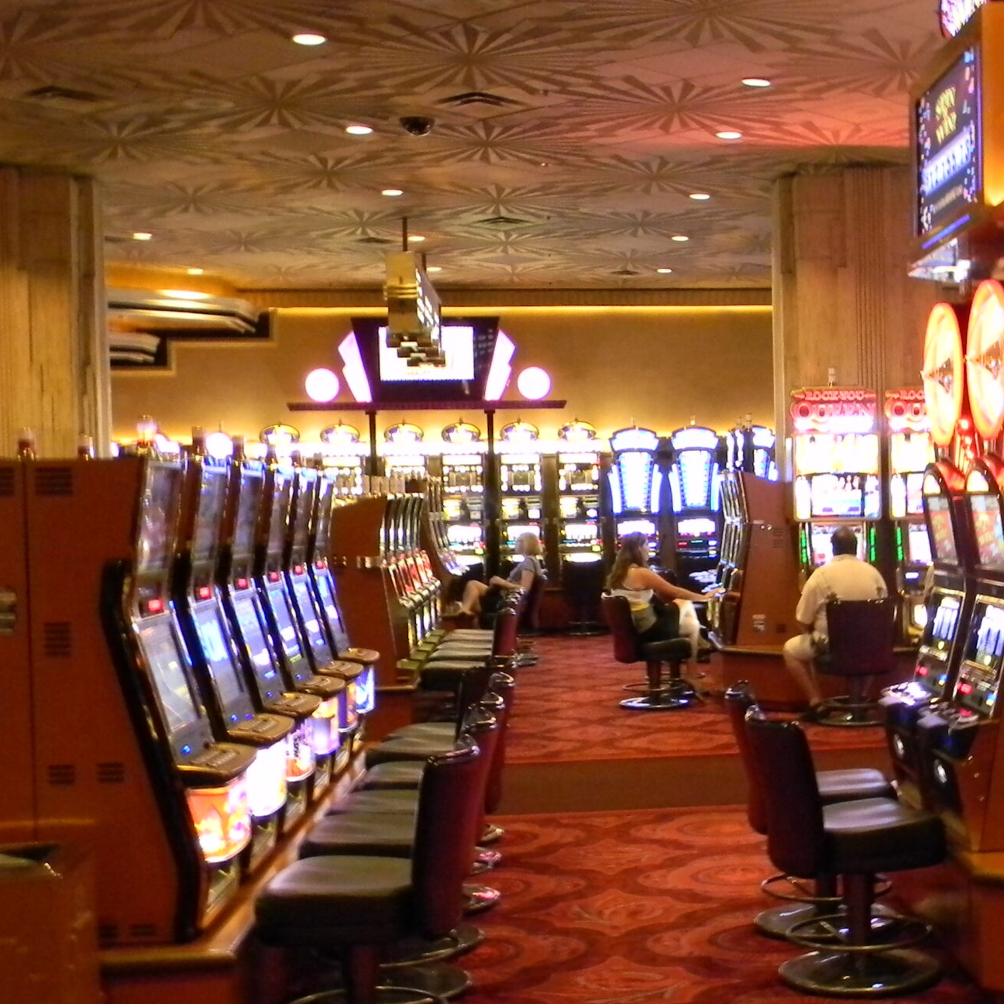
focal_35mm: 55
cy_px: 542
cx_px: 814
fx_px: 1805
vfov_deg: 31.1
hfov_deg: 30.3
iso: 400
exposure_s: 1/5.1
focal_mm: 5
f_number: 3.5
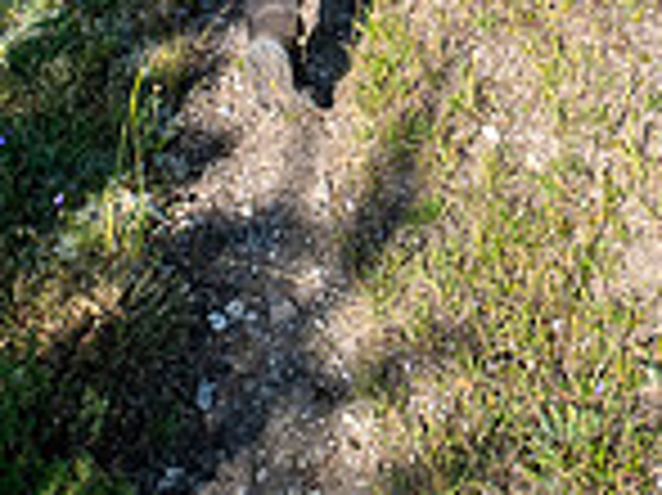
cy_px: -475
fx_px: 1357
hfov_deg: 27.4
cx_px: 356
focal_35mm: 71
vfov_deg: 16.3
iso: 200
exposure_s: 1/320
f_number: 8
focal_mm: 9
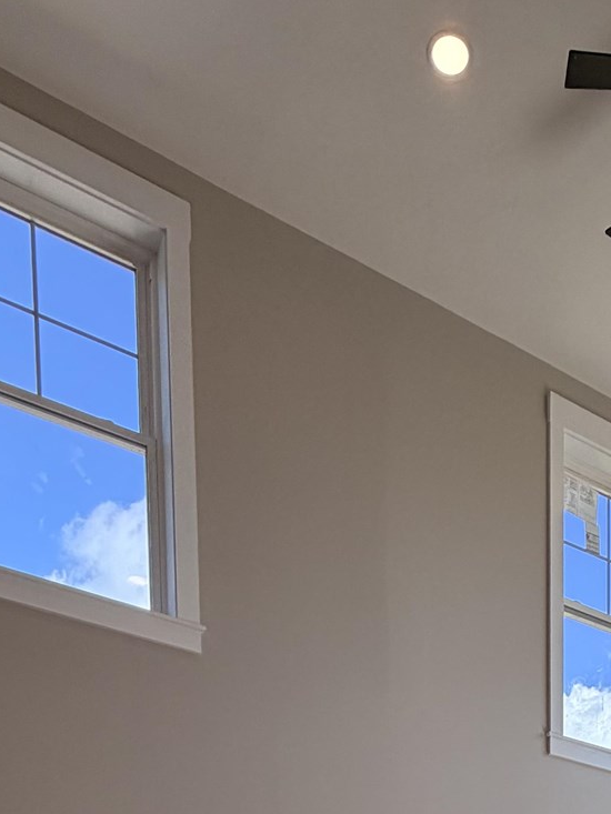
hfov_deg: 31.7
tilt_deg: -2.9
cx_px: 522
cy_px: 1224
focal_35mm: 44
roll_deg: +0.2
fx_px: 1035
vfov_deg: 28.2
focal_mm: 2.22
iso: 50
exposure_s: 1/227
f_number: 2.2
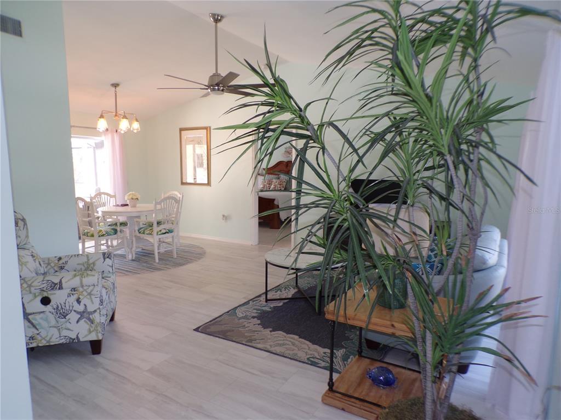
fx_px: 389
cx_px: 280
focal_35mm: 24
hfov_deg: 71.6
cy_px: 210
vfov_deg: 56.8
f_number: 3
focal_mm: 4.3
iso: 100
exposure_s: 1/40
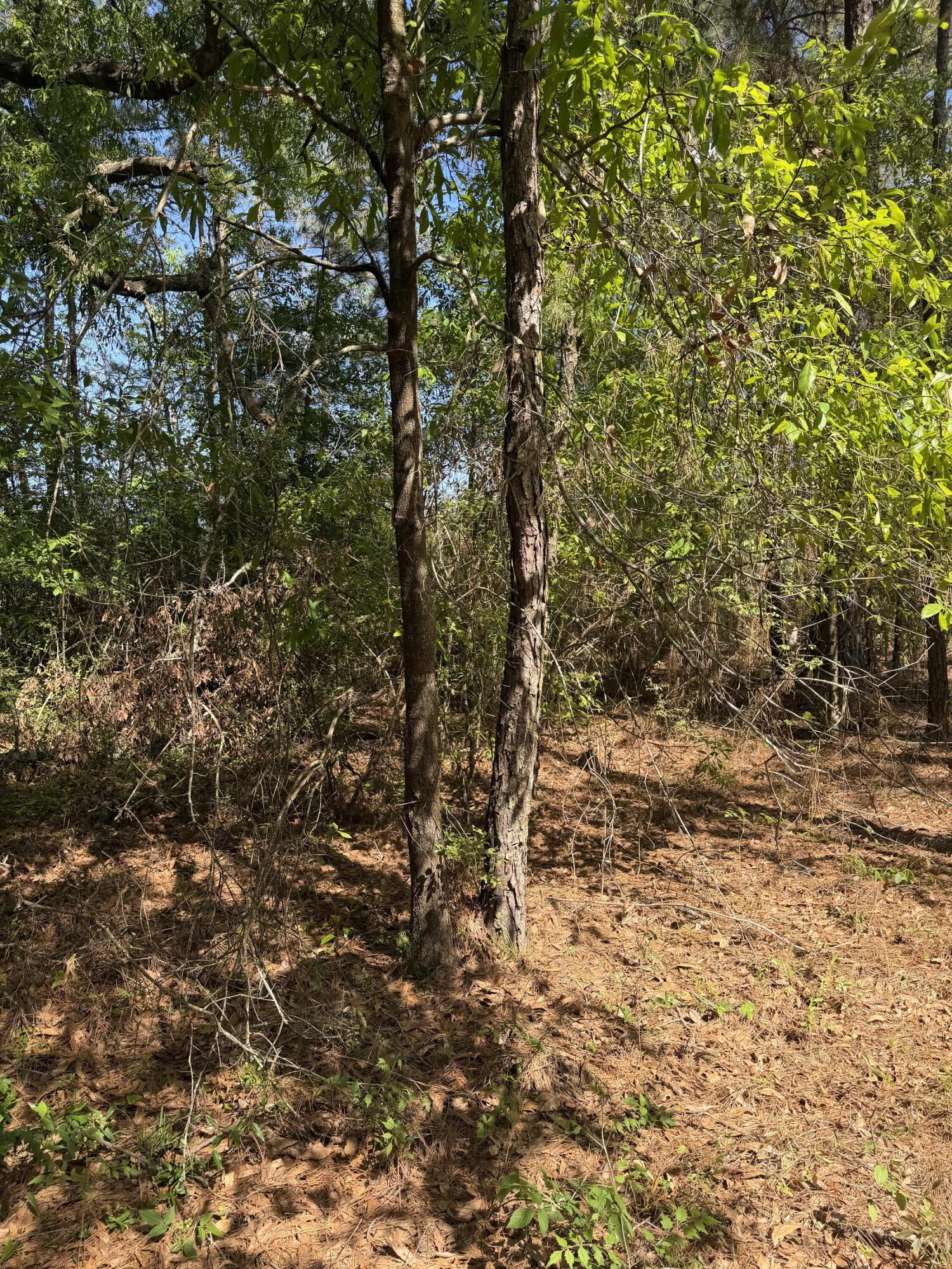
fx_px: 880
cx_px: 476
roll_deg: +2.0
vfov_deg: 71.6
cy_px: 634
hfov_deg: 56.8
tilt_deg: -2.4
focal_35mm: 24
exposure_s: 1/1122
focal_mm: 6.76
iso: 80
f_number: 1.78
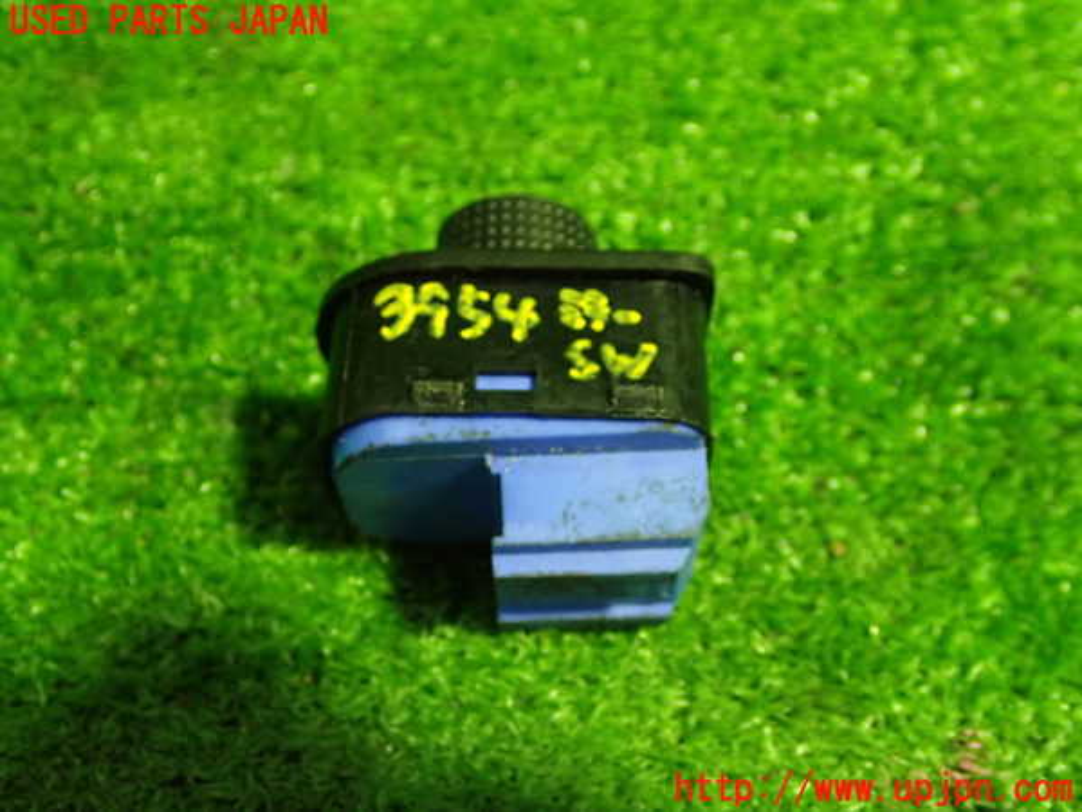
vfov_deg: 32.9
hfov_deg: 42.9
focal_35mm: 44
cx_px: 541
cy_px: 406
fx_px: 1375
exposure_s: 1/40
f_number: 2.9
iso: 800
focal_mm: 7.84
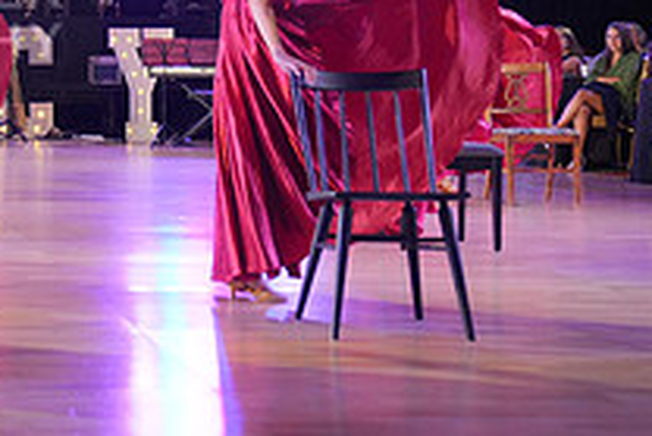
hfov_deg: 19.4
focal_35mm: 95
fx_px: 1722
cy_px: 20
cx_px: -241
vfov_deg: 14.2
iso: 2500
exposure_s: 1/500
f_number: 2.8
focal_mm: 34
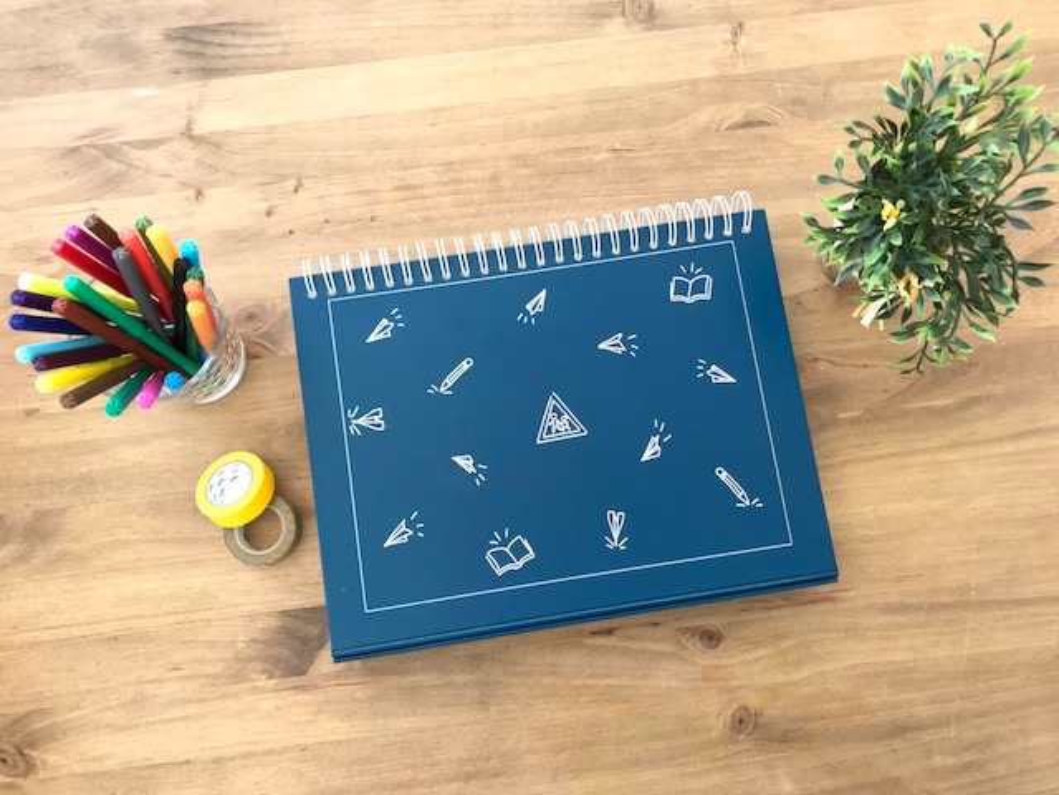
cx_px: 530
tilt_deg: -82.0
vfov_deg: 49.7
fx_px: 857
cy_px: 398
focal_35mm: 28
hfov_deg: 63.4
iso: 25
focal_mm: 3.99
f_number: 1.8
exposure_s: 1/50
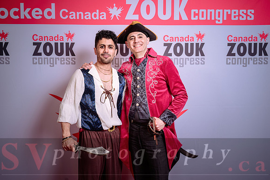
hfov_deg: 46.4
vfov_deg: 31.9
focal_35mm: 42
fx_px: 315
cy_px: 90
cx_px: 135
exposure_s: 1/160
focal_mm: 42
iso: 100
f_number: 5
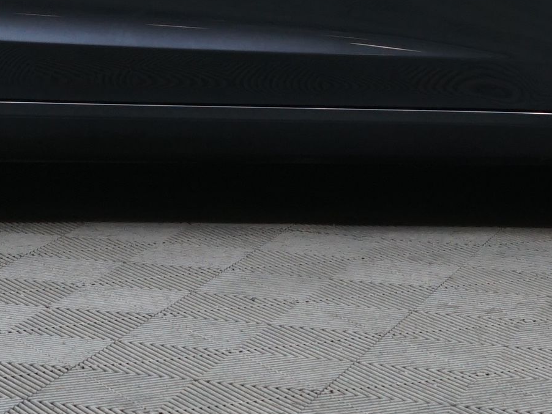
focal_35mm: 151
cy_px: -194
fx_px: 2409
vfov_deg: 9.6
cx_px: 124
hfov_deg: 13.0
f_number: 5.6
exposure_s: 1/20
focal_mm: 36
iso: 800
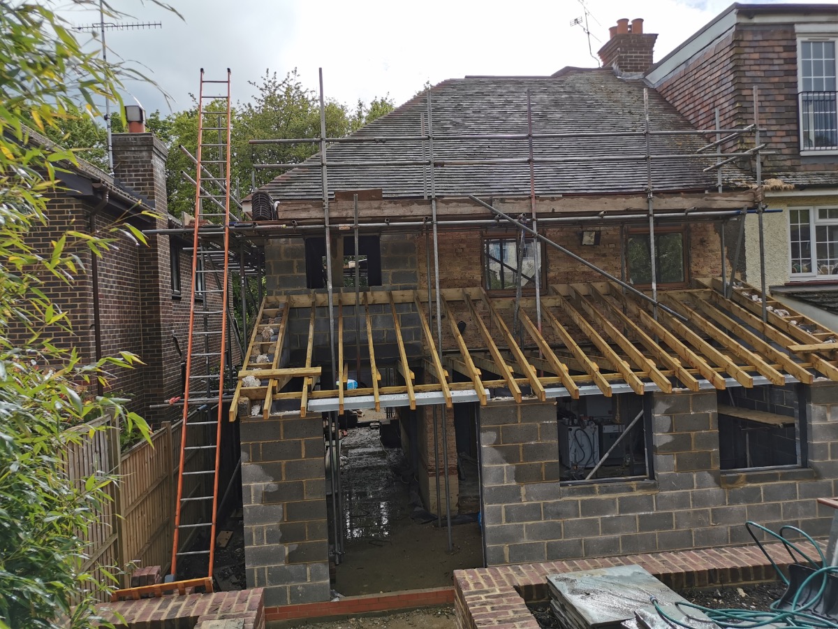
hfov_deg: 65.3
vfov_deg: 51.4
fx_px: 654
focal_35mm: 27
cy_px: 314
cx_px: 419
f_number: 1.8
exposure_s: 1/2193
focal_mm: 5.58
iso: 50
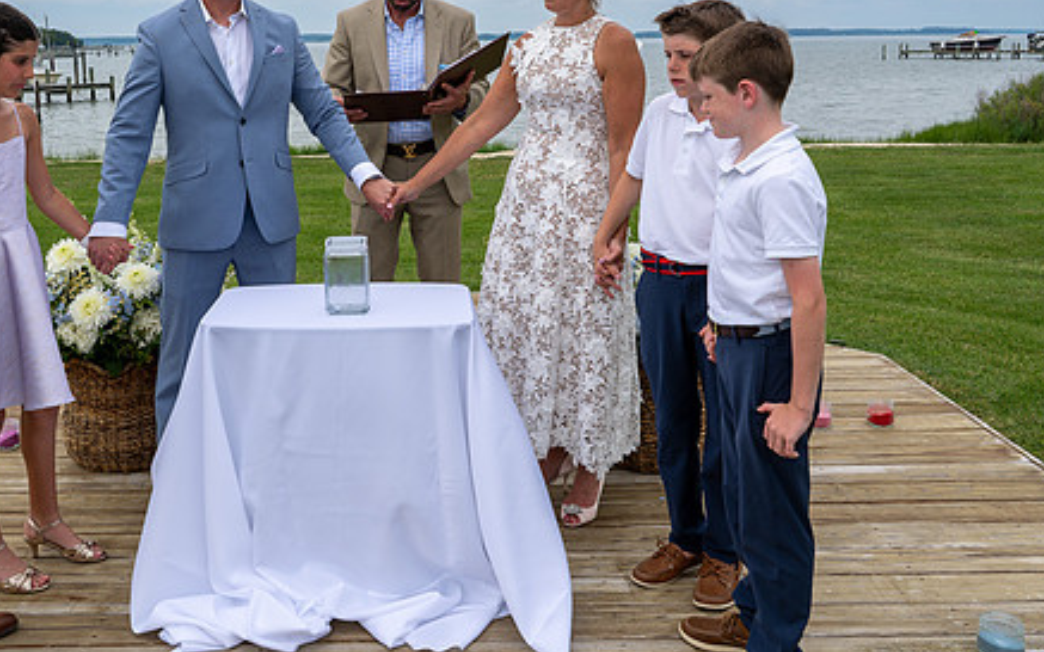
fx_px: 1081
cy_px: 149
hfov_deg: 51.1
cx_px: 401
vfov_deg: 32.8
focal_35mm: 38
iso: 90
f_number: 9
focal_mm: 24.5
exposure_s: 1/250
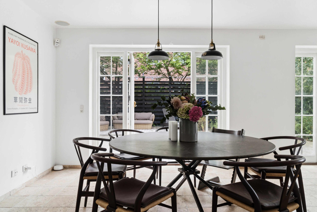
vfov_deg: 53.1
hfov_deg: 73.7
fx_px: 211
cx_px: 158
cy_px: 106
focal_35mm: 24
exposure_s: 1/50
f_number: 8
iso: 500
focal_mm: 16
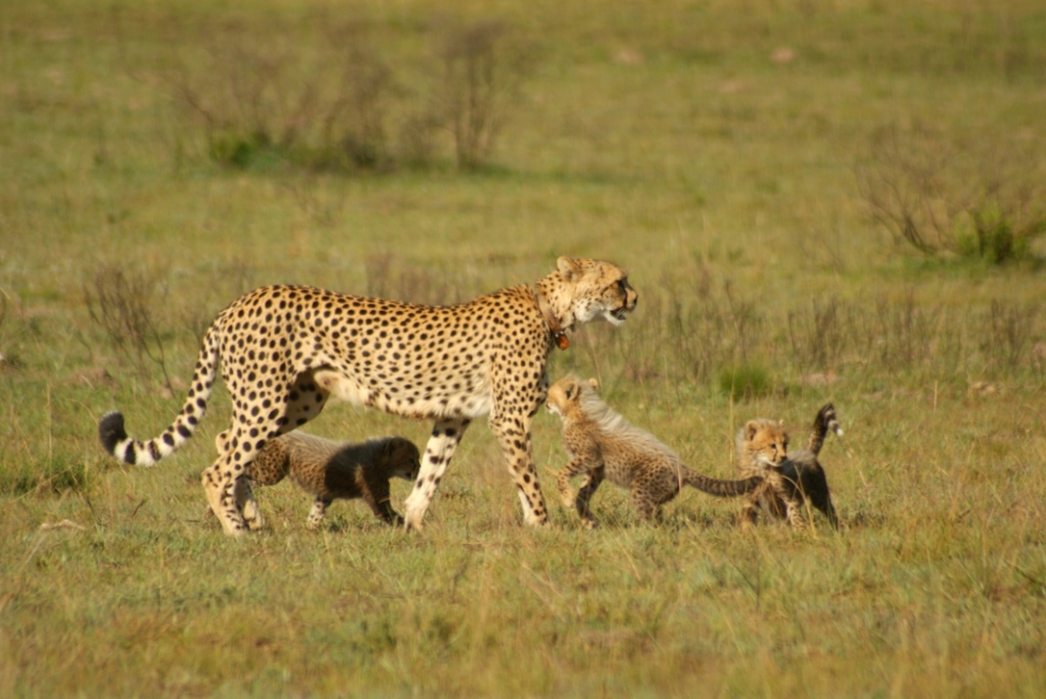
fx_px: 13088
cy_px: 350
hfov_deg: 4.6
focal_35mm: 450
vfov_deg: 3.1
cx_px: 523
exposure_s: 1/750
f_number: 5.6
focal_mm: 300
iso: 200
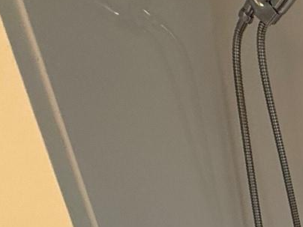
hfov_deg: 21.1
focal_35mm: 71
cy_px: 399
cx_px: 504
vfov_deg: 17.3
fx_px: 621
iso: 250
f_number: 2.2
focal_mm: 2.22
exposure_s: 1/60
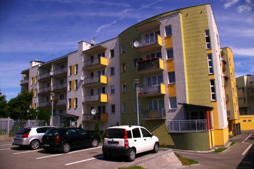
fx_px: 190
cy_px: 84
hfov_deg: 67.4
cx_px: 127
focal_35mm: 27
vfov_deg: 47.8
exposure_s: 1/250
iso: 200
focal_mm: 18
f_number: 11
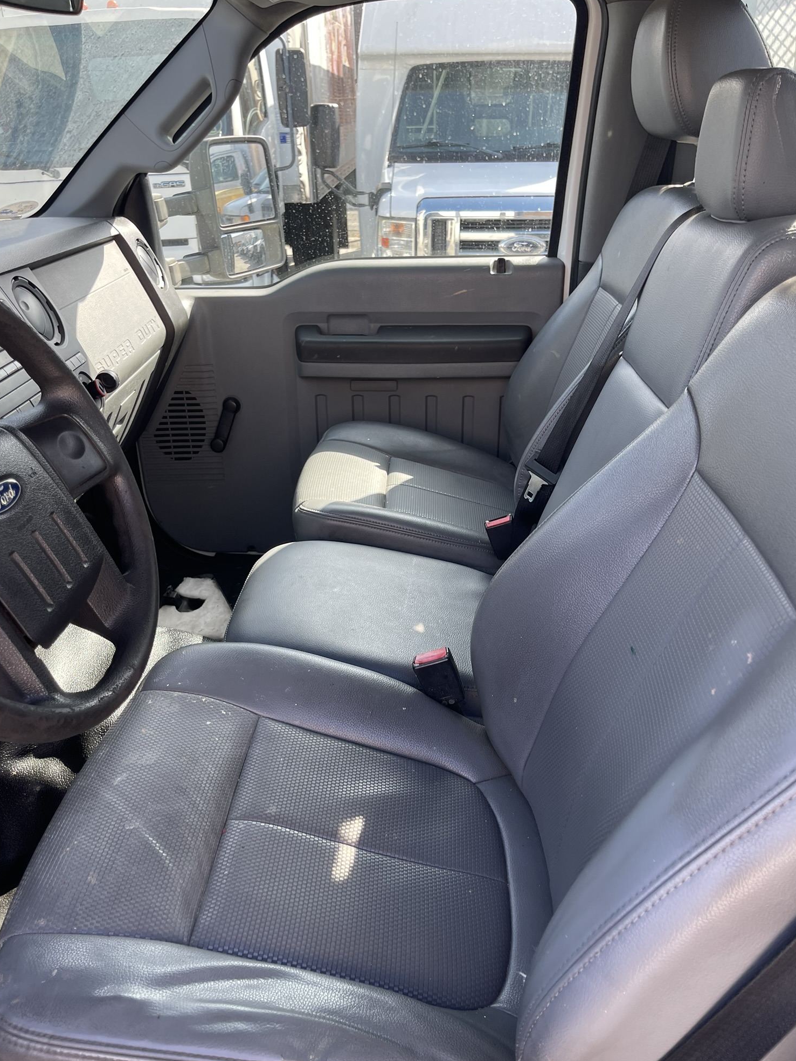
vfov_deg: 67.3
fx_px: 797
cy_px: 547
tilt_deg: -26.7
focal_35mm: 26
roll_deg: +0.2
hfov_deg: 53.1
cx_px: 398
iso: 32
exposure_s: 1/216
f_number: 1.6
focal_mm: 5.1
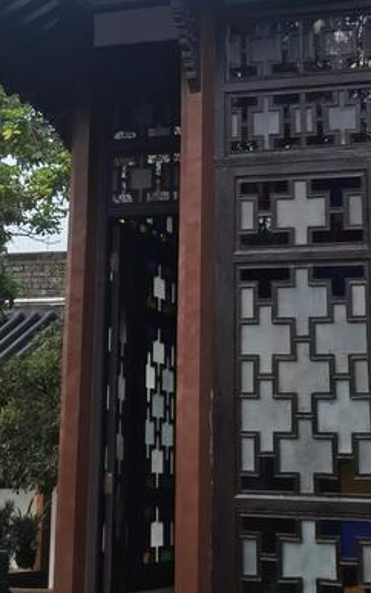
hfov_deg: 15.4
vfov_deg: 22.9
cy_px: -61
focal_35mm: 85
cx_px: 144
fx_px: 1375
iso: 50
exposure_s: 1/5000
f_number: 1.9
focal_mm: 6.71
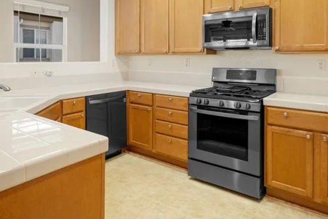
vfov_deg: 48.0
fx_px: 237
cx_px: 171
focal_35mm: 26
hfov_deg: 69.3
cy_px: 60
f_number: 8
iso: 125
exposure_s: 1/2
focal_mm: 16
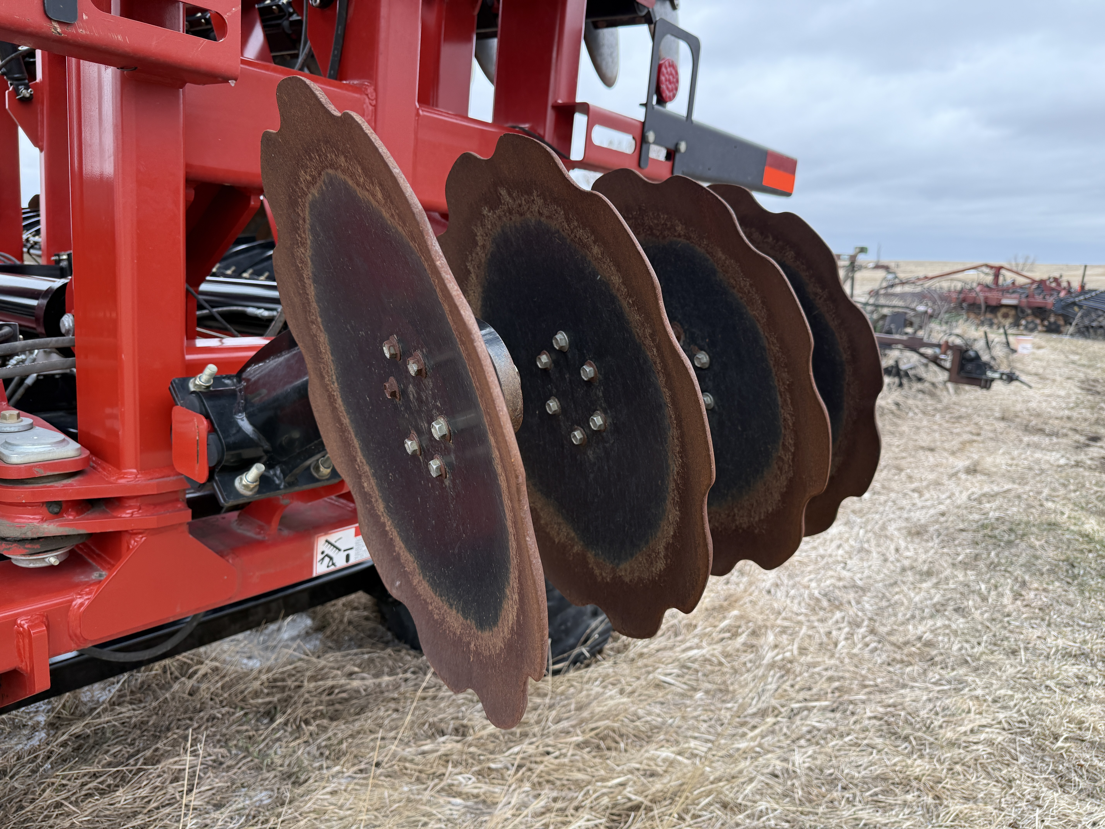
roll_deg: -1.4
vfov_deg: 56.8
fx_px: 766
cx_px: 552
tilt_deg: -8.5
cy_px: 414
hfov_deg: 71.6
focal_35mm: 24
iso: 100
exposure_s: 1/521
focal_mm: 6.76
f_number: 1.78
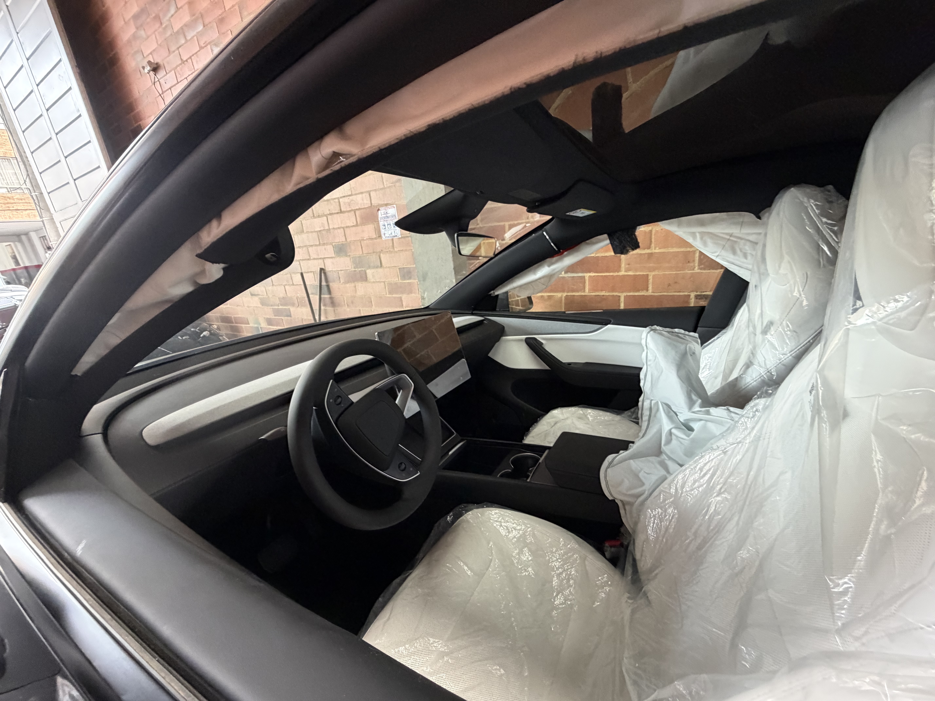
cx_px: 468
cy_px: 350
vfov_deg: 85.7
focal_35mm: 14
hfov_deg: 102.1
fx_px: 378
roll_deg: +5.9
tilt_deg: -18.6
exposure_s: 1/60
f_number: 2.2
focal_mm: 2.22
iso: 500
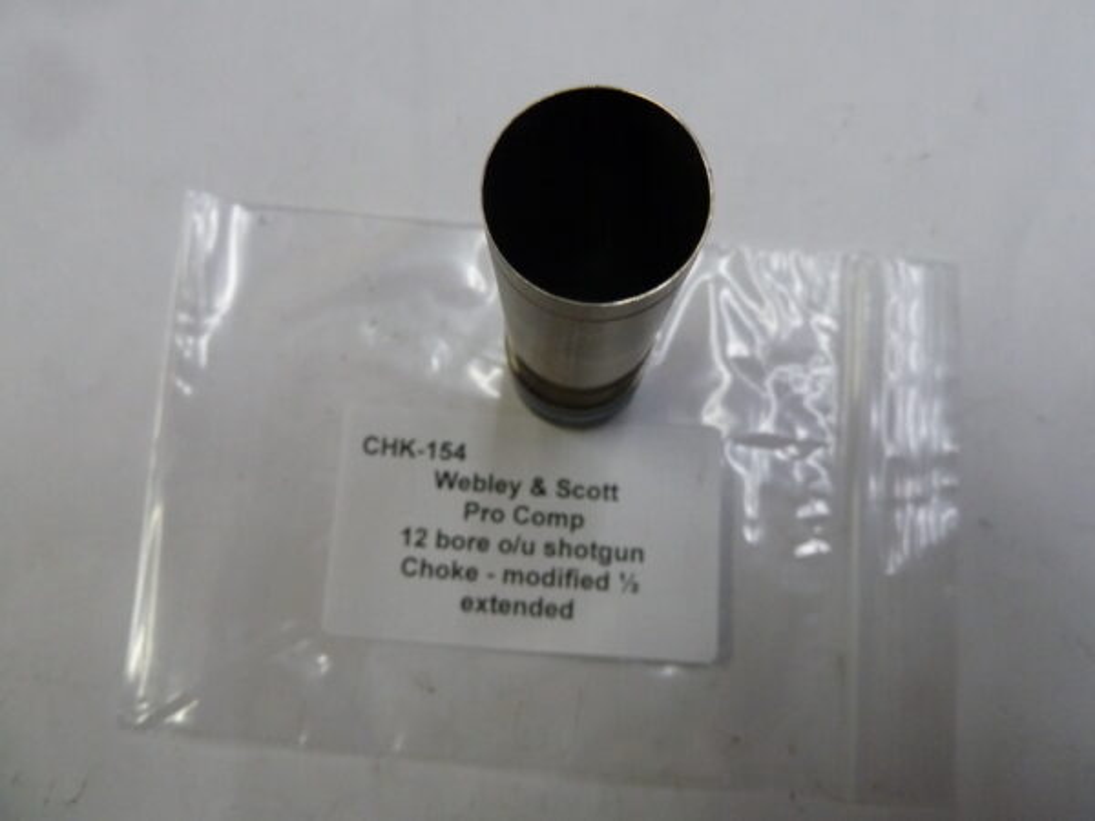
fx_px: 791
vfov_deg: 54.9
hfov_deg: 69.4
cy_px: 410
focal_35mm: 25
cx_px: 548
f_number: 3.3
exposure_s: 1/60
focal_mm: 4.1
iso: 320
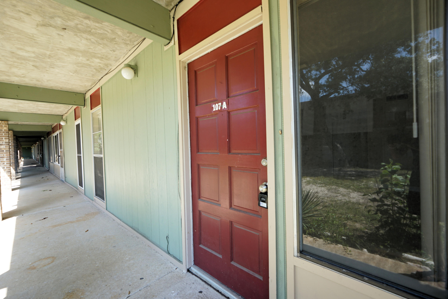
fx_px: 187
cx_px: 224
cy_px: 150
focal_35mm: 15
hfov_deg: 100.4
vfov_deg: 77.3
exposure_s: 1/60
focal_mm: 10
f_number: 4
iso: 100
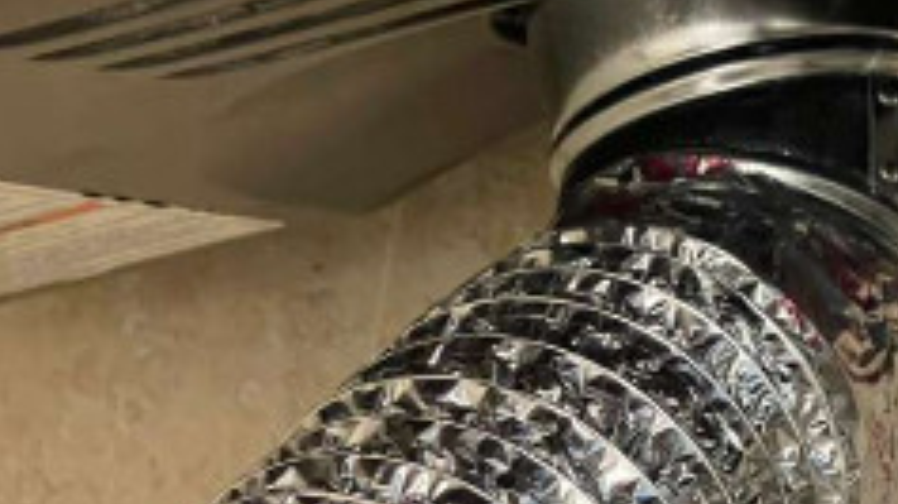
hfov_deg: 33.3
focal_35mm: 58
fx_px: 1380
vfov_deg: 20.7
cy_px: 311
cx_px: 881
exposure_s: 1/121
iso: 50
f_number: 1.8
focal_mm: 4.2
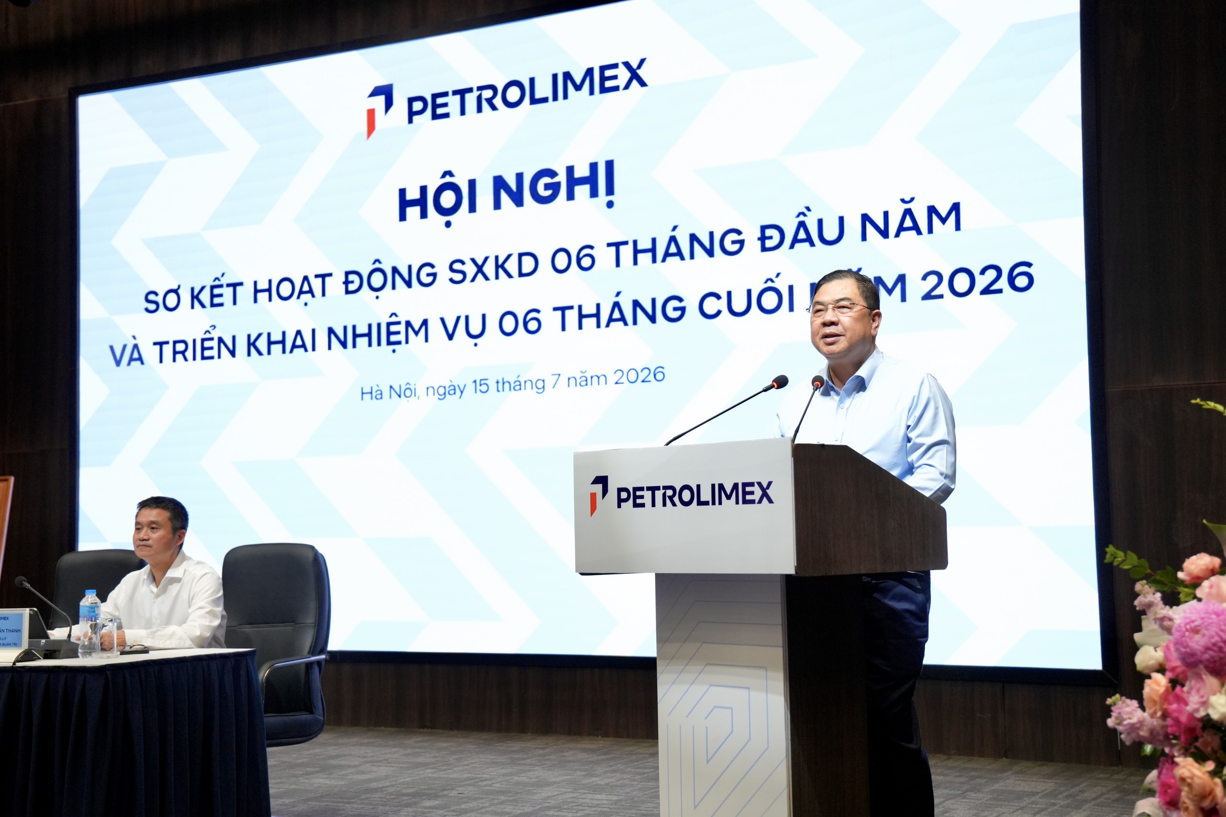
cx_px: 613
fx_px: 1635
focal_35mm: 48
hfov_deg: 41.1
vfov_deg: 28.1
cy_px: 408
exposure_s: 1/320
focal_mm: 32
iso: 1250
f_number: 2.8
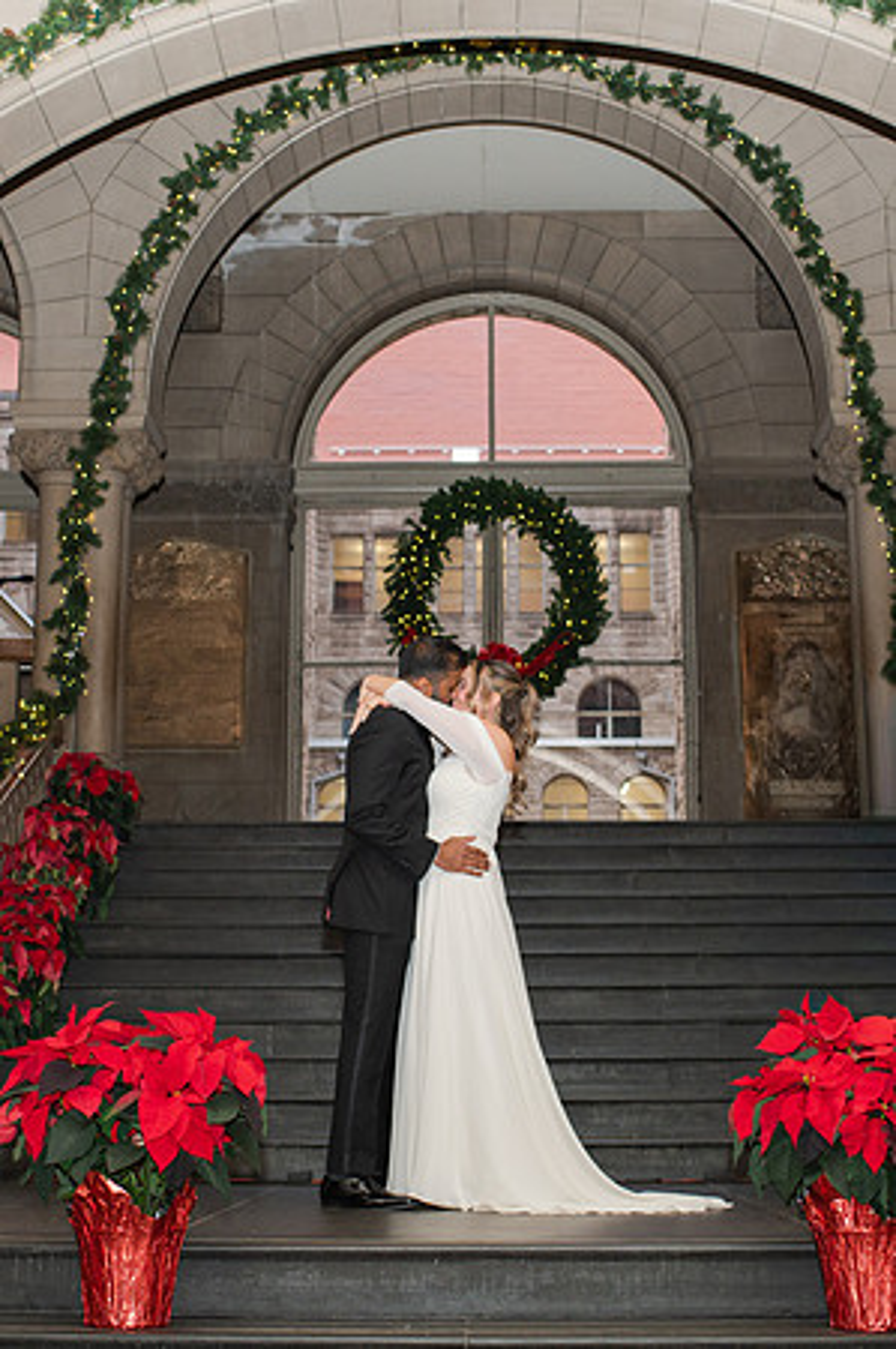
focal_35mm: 54
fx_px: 2003
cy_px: 675
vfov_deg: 37.2
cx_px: 455
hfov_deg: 25.2
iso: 1000
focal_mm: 35
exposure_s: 1/200
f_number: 3.5
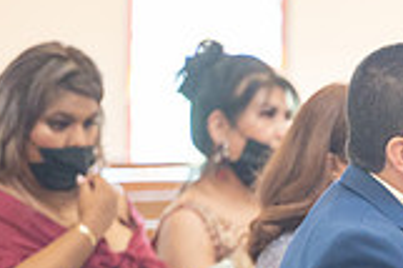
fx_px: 8040
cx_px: 666
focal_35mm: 719
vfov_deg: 1.9
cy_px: 408
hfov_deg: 2.9
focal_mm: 200
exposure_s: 1/200
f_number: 2.8
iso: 2000
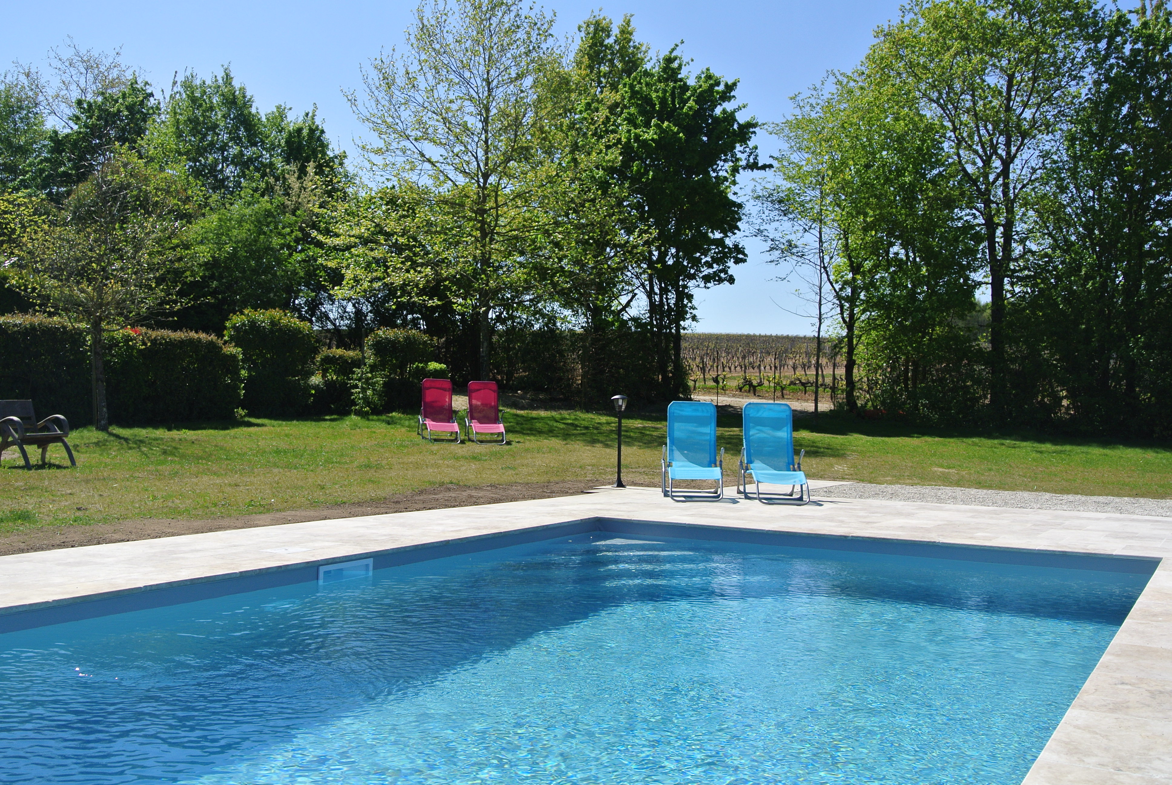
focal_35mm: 39
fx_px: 1271
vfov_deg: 34.3
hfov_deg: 49.5
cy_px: 392
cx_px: 586
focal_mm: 14.5
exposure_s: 1/800
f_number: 5
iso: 100
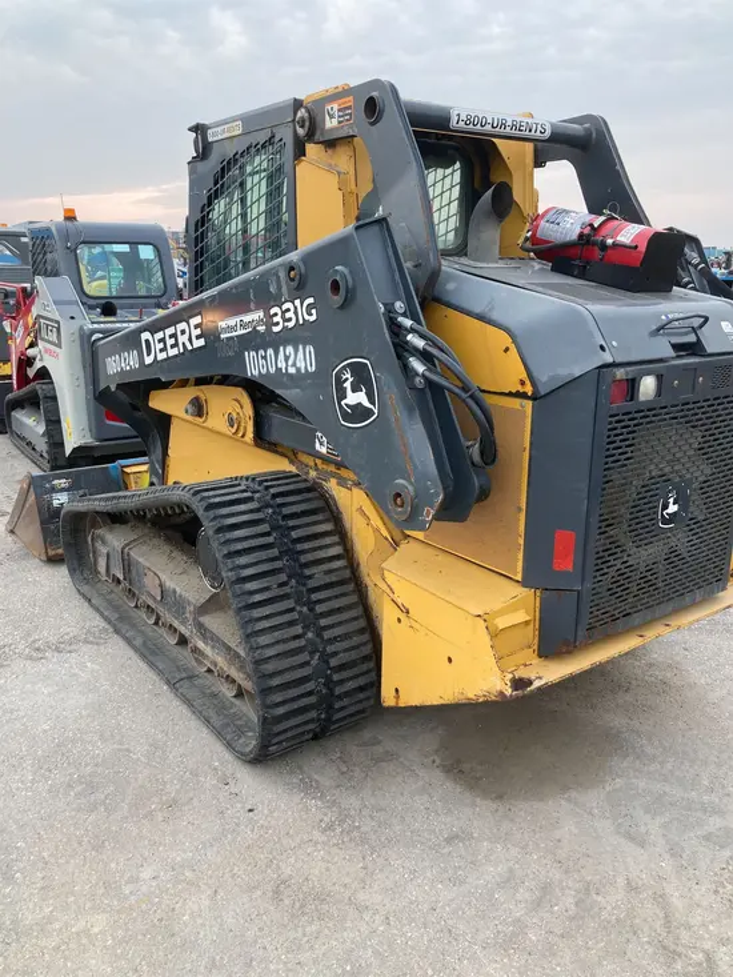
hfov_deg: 49.8
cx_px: 366
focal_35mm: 28
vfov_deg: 63.4
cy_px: 488
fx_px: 790
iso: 25
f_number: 1.8
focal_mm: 3.99
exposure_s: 1/121
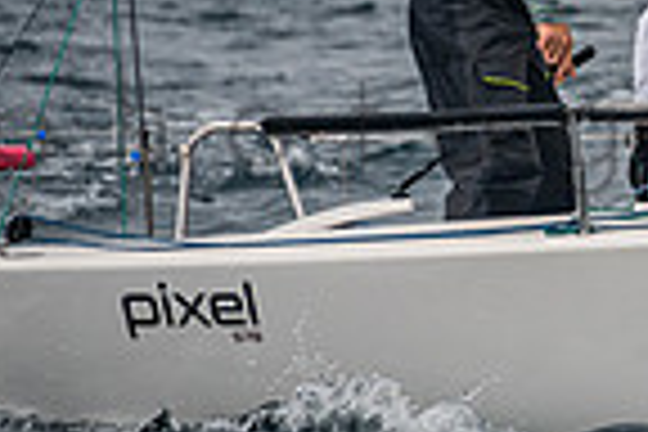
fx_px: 14507
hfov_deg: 2.6
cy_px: -209
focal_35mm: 806
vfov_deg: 1.7
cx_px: 990
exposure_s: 1/1000
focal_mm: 200
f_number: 6.3
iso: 160
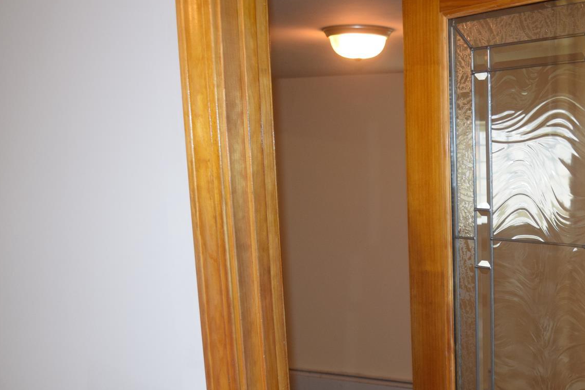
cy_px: 331
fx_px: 1056
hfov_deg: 29.9
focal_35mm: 65
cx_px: 507
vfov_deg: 20.6
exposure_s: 1/80
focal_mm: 24
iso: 800
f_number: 4
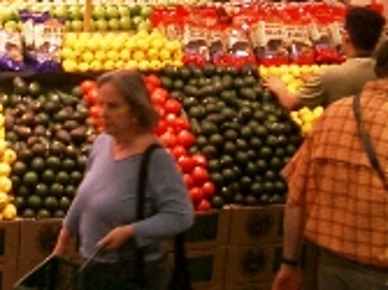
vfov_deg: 15.1
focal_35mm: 94
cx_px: -5
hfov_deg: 20.2
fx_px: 1053
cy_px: -77
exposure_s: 1/60
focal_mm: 5.8
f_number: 2.6
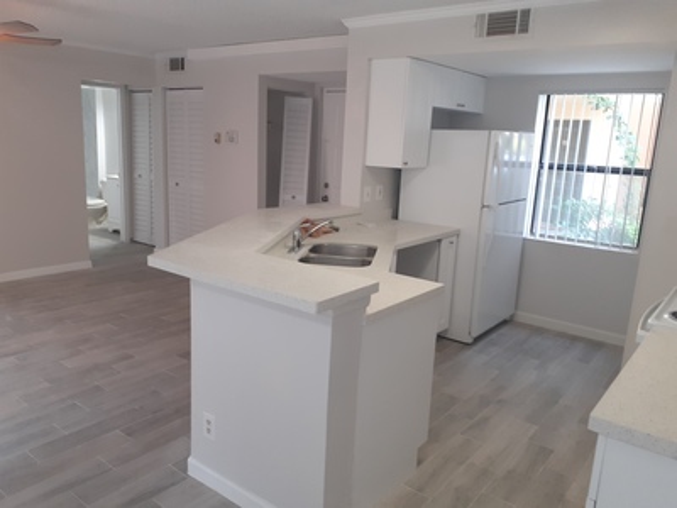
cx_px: 338
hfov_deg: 65.3
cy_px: 254
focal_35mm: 27
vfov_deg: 51.4
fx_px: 528
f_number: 1.9
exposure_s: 1/60
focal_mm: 3.6
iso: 100
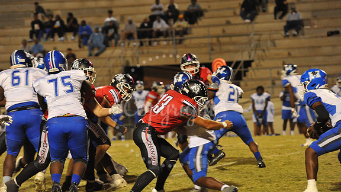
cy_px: 110
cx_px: 170
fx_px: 1908
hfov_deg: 10.2
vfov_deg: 5.8
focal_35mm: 211
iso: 5000
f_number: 5.6
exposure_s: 1/200
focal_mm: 200
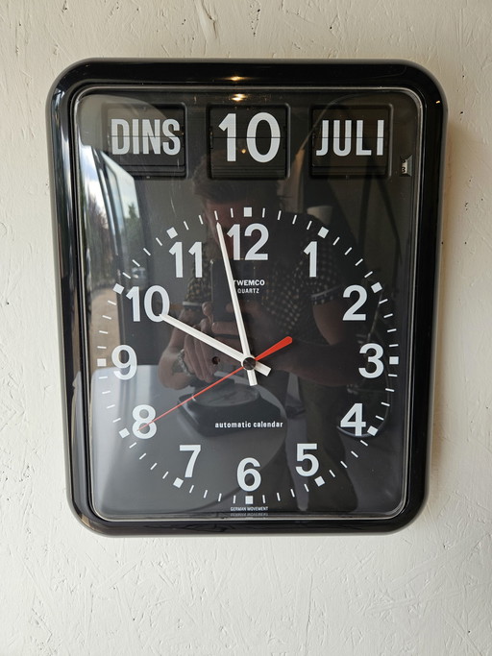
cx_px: 246
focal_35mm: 23
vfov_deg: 73.9
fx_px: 436
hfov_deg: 58.9
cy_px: 328
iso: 40
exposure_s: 1/211
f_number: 1.8
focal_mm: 5.4
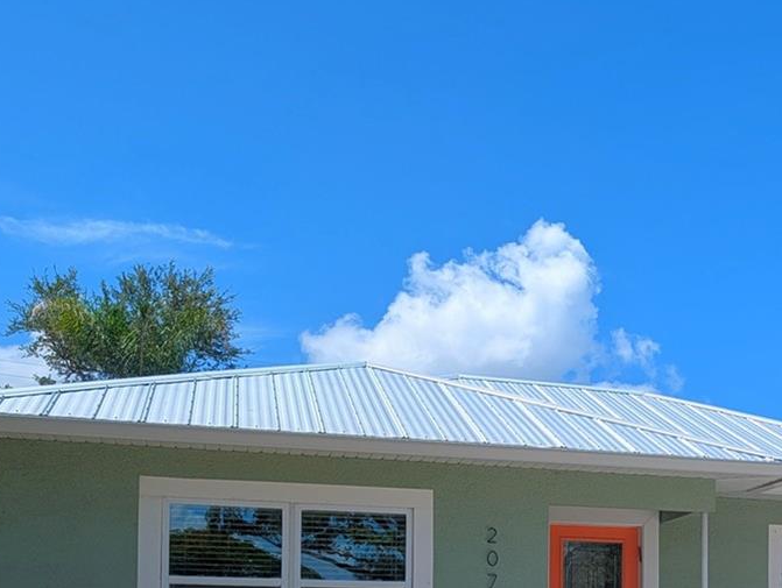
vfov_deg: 24.4
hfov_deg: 31.3
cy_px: 601
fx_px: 1289
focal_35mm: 57
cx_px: 781
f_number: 1.68
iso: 19
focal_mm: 6.9
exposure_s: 1/1462
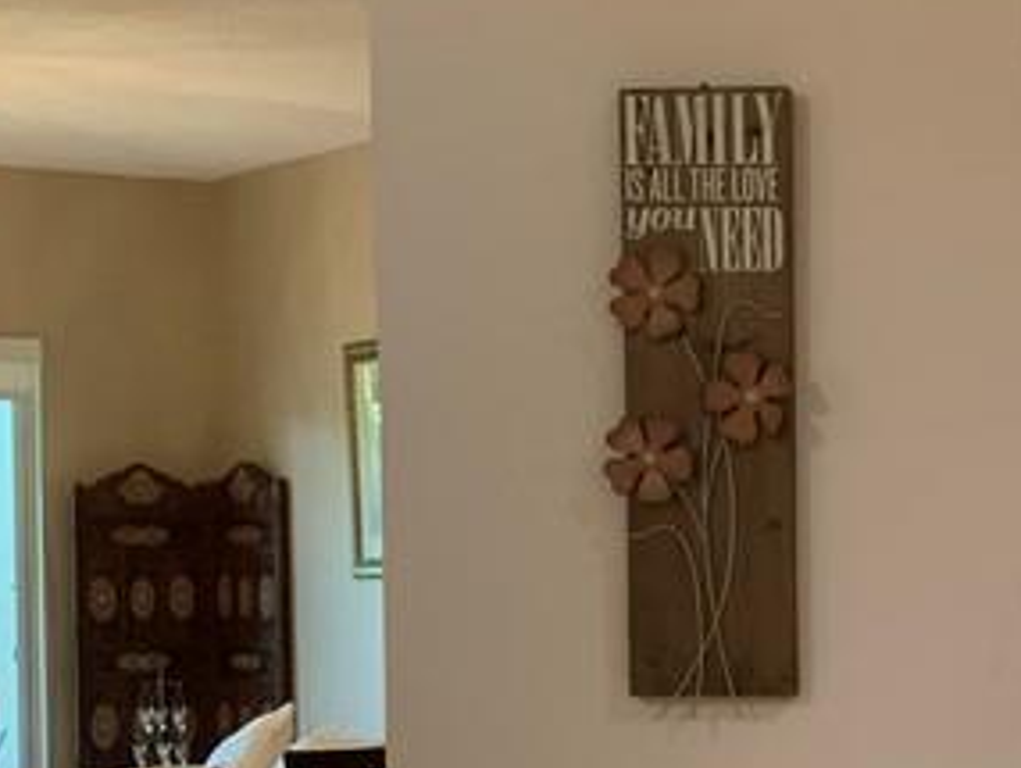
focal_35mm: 93
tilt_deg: -1.9
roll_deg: +0.7
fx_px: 2745
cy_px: 639
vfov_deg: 15.8
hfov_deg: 20.5
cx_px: 982
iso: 200
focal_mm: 4.25
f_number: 1.8
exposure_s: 1/60
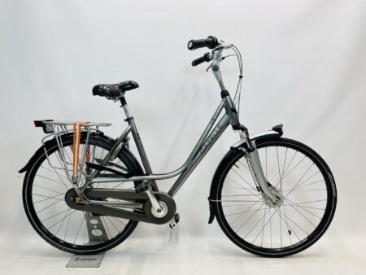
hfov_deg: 67.3
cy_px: 138
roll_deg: +0.8
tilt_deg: -6.0
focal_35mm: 26
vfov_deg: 53.1
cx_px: 183
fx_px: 275
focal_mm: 4.25
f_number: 1.8
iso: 50
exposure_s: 1/100
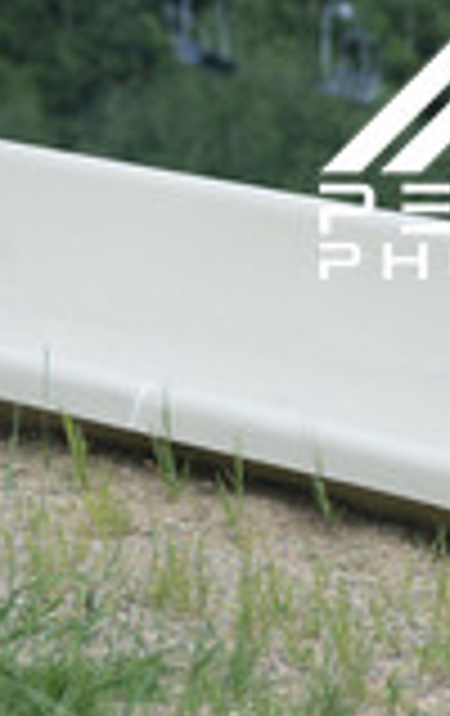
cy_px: 556
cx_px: 792
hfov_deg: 2.6
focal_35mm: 499
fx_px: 9748
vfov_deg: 4.2
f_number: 6.3
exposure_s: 1/640
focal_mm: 195
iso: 500
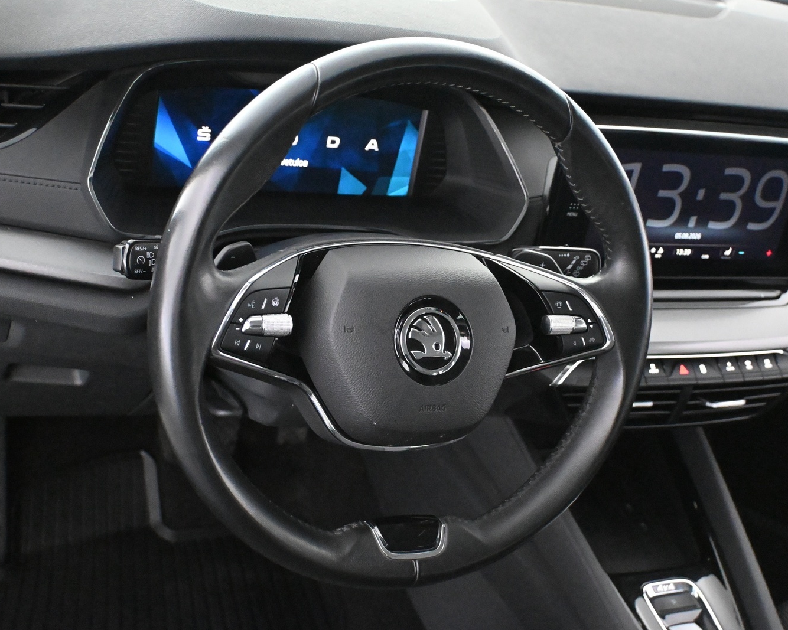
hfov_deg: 37.6
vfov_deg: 30.5
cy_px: 317
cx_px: 395
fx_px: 1156
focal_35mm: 50
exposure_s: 1/60
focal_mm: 29
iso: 12800
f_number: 4.8
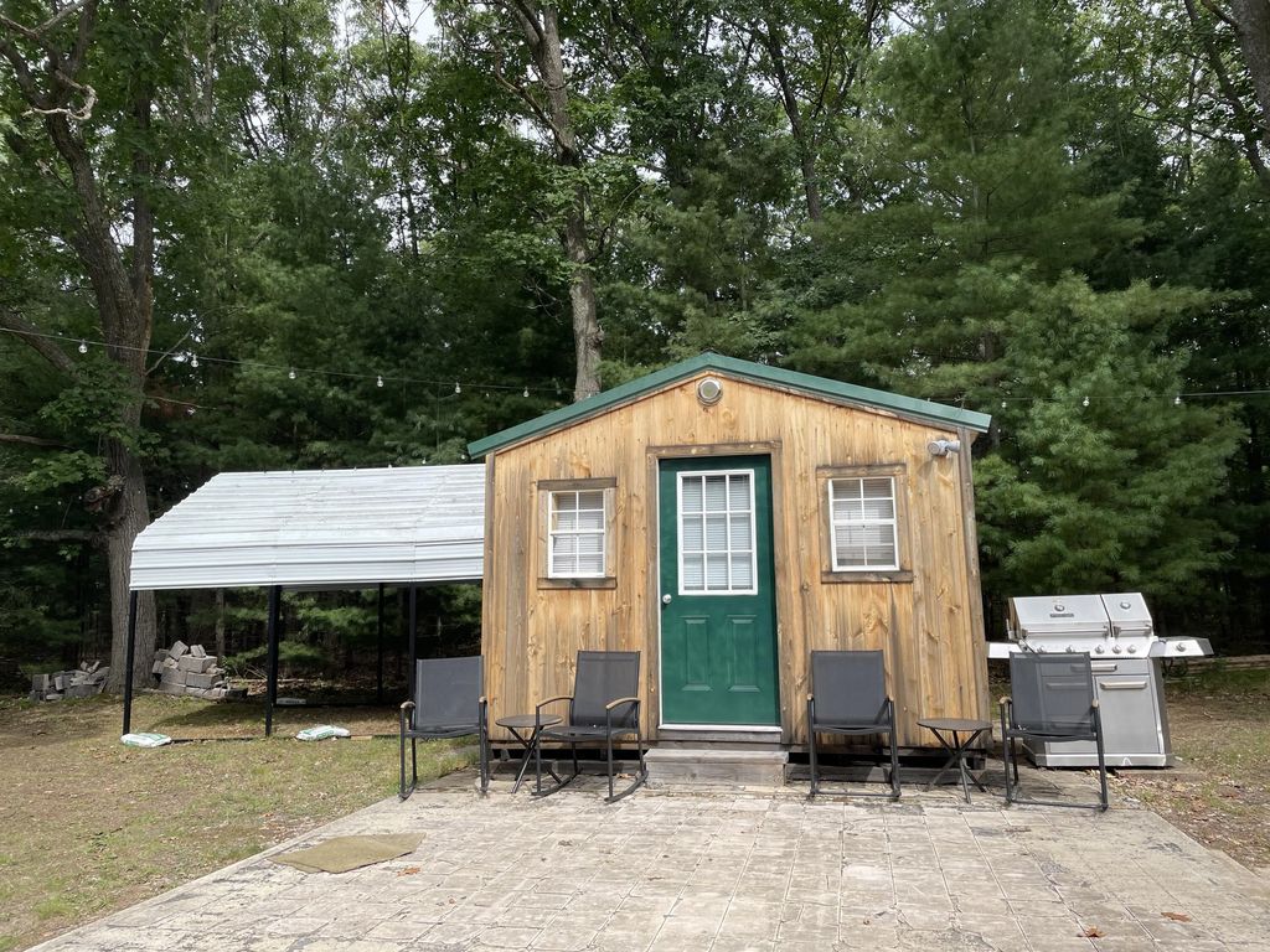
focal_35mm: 26
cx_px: 635
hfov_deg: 67.3
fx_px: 954
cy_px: 476
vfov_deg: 53.1
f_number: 1.6
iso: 32
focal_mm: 4.2
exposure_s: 1/1453
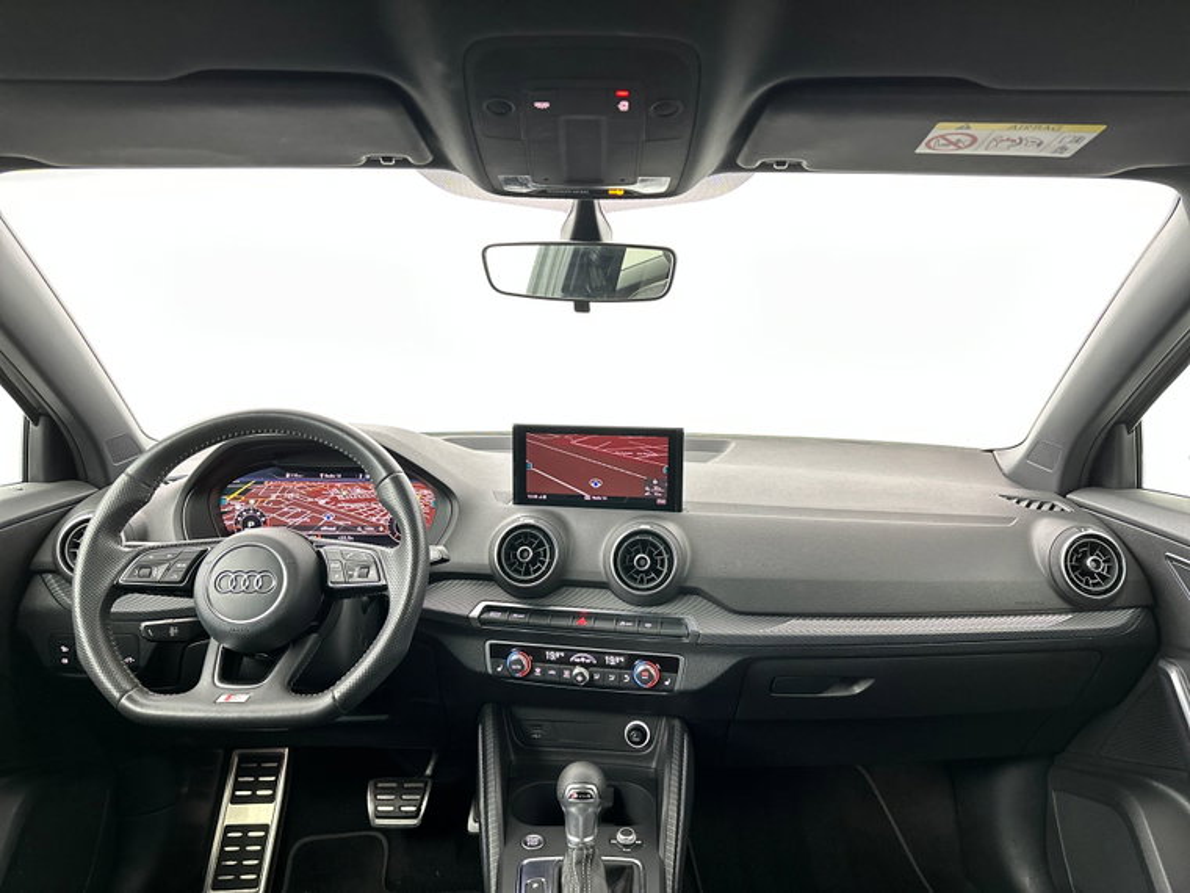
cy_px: 446
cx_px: 595
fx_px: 825
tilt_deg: -9.9
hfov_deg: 71.6
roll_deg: -0.7
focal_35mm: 24
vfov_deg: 56.8
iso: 800
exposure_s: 1/32
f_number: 1.78
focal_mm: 6.86
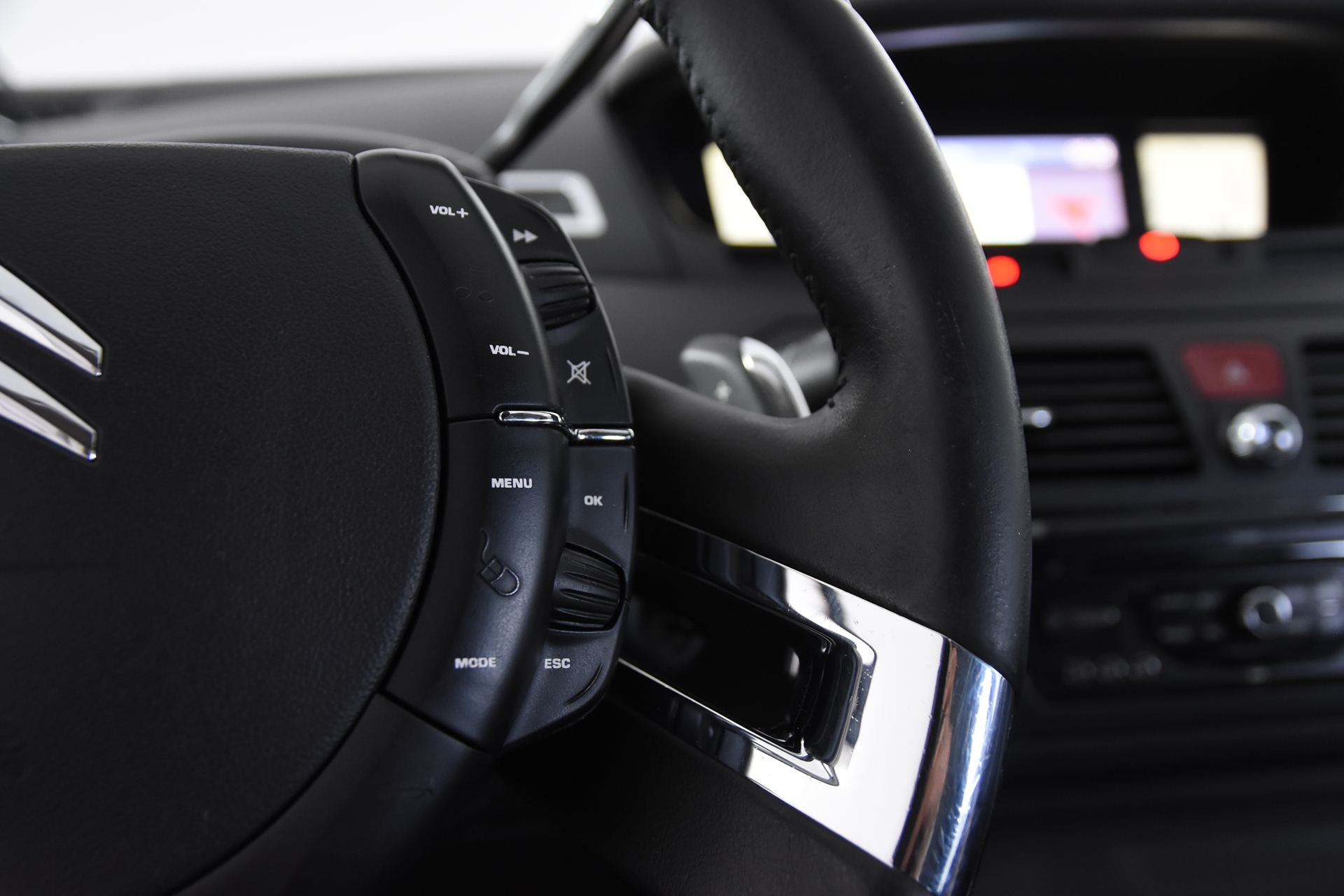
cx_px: 672
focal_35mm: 33
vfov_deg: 40.0
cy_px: 448
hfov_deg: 57.2
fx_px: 1232
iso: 1600
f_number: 3.5
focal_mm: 22
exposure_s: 1/50
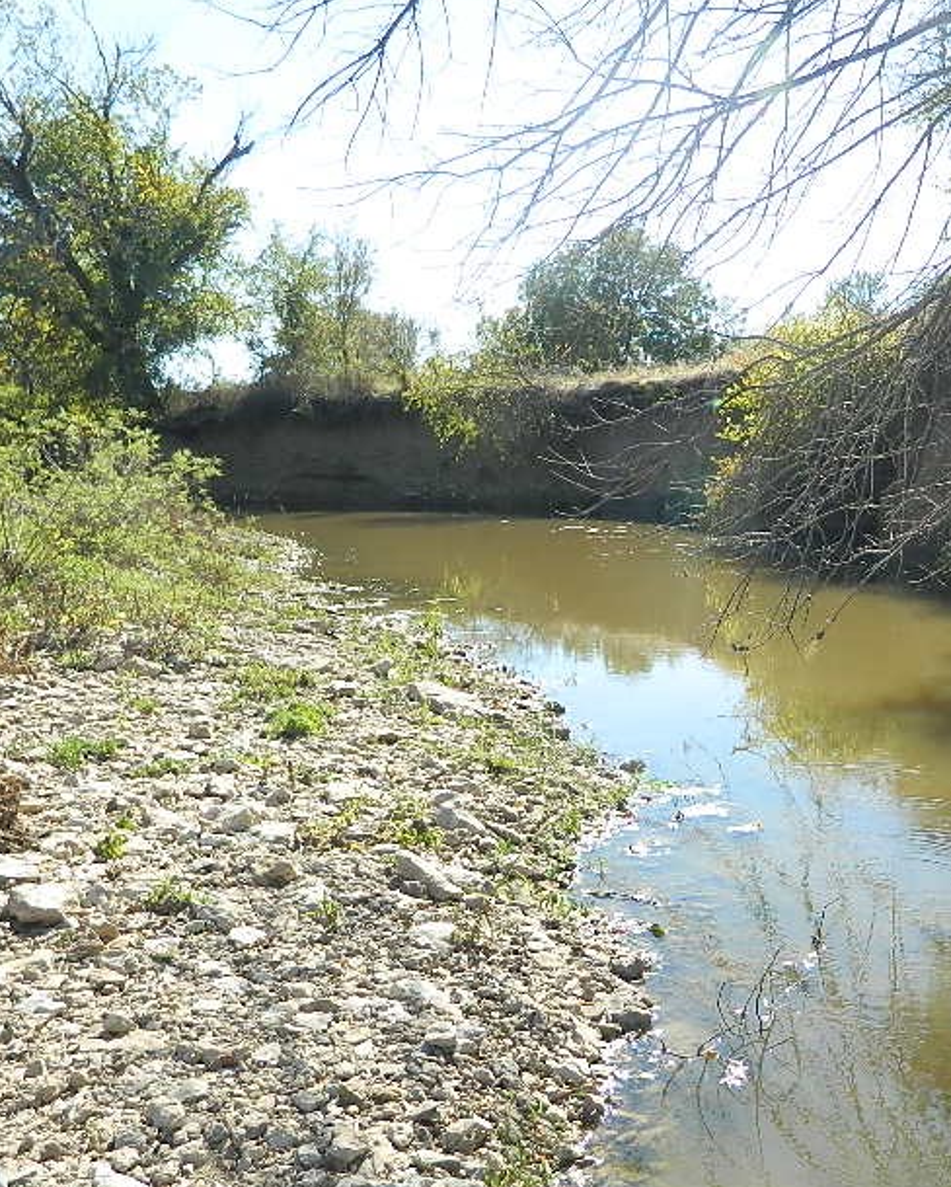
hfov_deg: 36.0
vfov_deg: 44.5
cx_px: 670
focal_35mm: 41
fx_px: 1441
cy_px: 717
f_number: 3.1
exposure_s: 1/400
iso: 80
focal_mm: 4.5
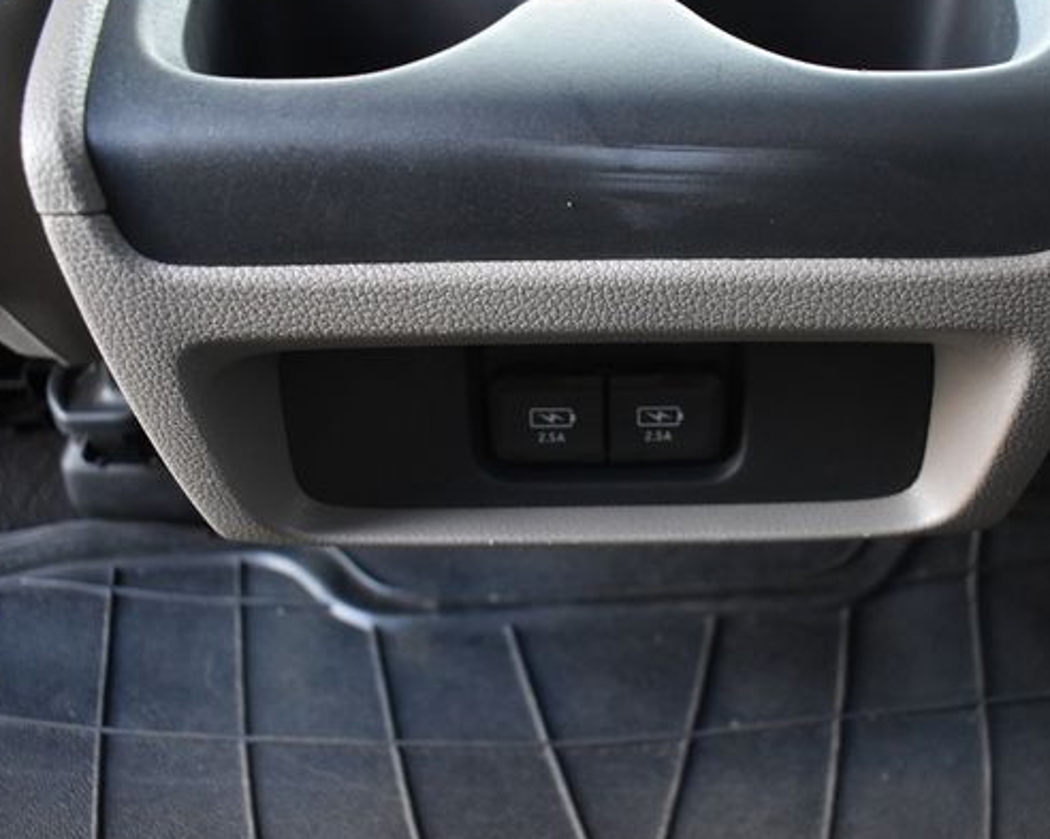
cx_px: 617
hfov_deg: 54.0
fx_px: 1025
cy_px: 426
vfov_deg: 44.5
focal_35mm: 33
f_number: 3.5
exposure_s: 1/125
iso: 1600
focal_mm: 18
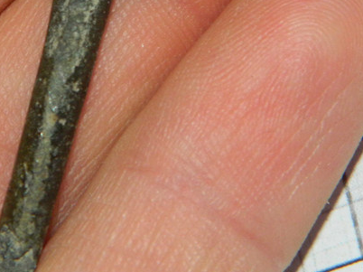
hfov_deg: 8.9
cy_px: 11
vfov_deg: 6.6
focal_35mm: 223
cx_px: 97
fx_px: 2337
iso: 200
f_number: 11.9
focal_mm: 15.1
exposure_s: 1/50
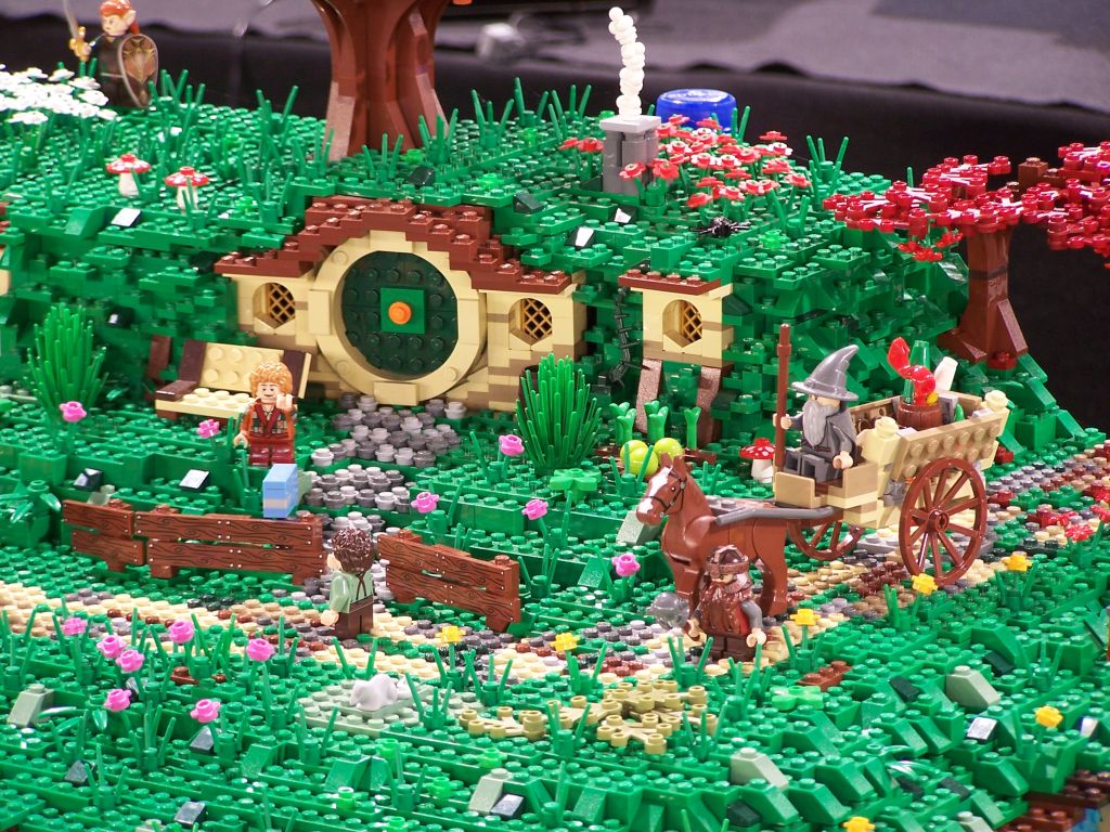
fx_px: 6060
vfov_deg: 7.9
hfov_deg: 10.5
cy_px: 416
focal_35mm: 189
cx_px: 555
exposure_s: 1/2
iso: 80
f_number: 3.2
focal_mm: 31.3
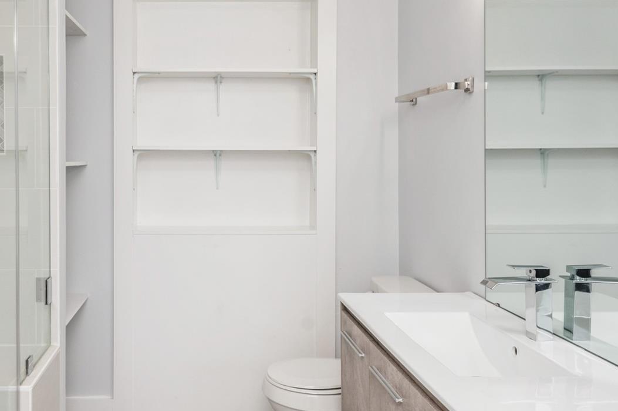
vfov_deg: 37.7
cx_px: 197
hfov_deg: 53.2
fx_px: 600
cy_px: 174
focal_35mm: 35
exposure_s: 1/50
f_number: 7.1
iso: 200
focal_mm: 18
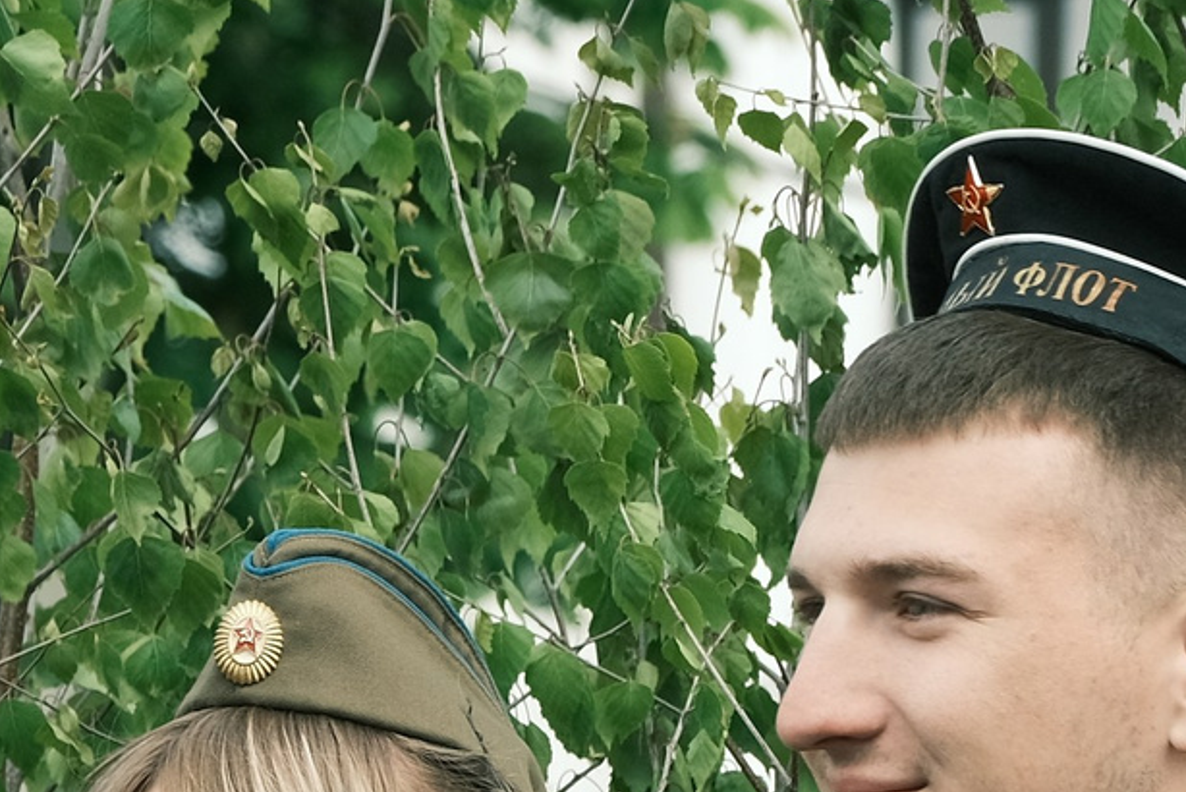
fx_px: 17995
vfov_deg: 2.5
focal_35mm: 546
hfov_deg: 3.8
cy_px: 1085
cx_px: -790
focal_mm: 87.5
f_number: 7.1
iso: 200
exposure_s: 1/200
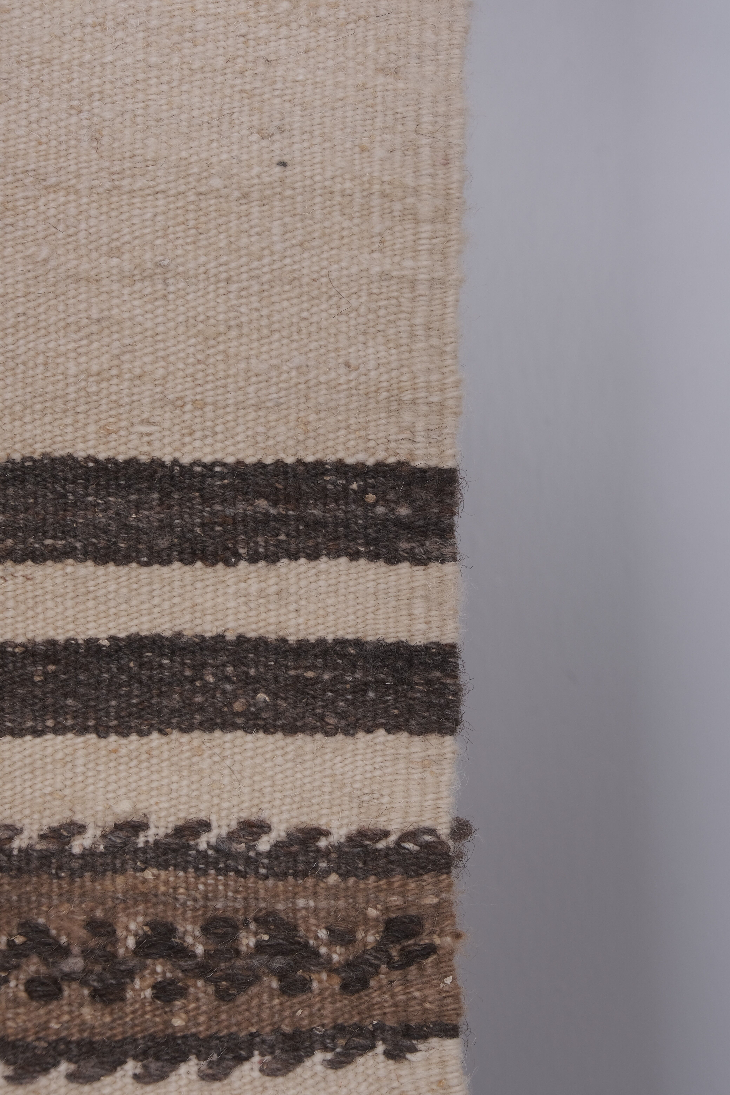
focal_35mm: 83
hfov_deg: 16.5
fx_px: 2524
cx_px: 365
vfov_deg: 24.5
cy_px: 548
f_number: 11
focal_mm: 55
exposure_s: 1/160
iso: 160
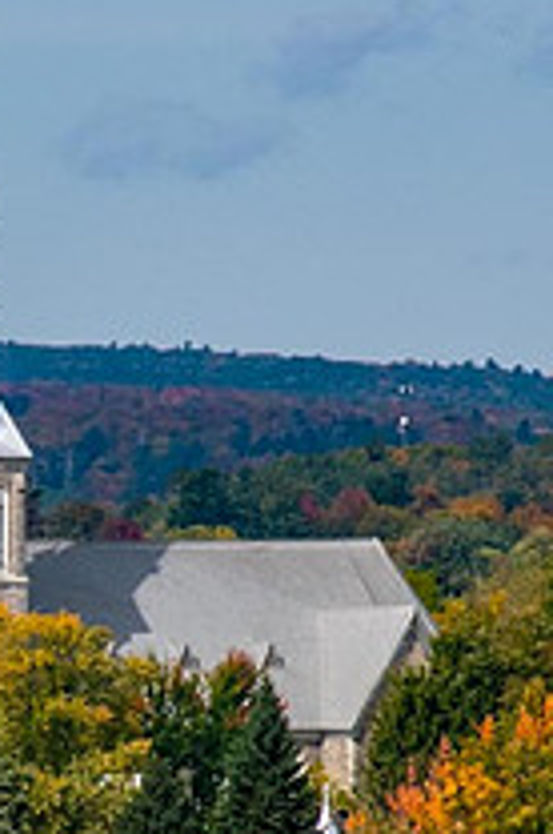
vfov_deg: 2.3
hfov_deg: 1.6
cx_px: -48
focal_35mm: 880
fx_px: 20343
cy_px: 639
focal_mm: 210
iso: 1600
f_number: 16
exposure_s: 1/500
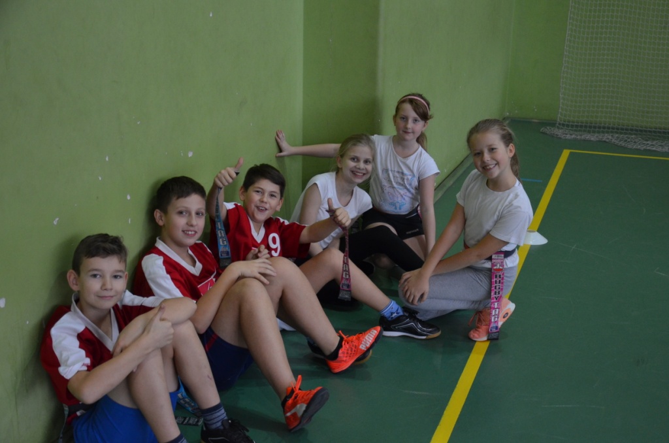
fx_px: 890
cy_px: 222
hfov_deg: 41.2
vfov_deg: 27.9
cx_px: 334
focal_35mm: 48
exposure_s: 1/125
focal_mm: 32
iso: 1600
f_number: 4.2
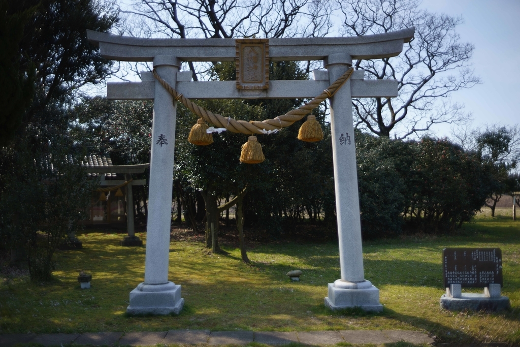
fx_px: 506
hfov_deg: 54.4
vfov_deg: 37.9
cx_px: 260
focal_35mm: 35
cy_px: 174
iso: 100
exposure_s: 1/6400
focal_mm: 35
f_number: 1.4
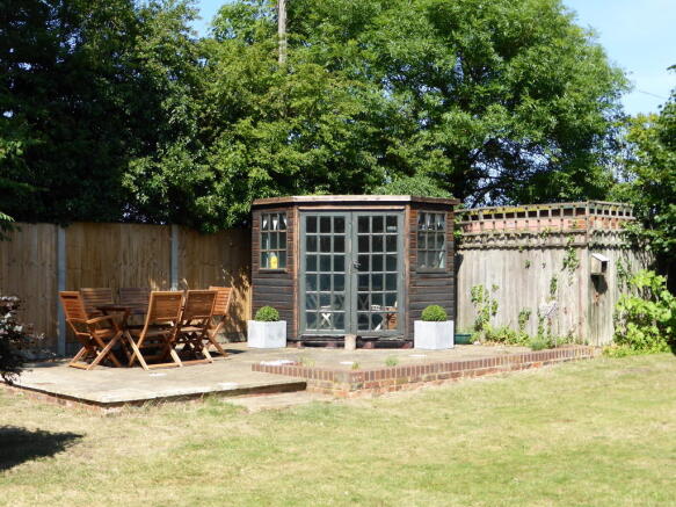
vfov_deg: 31.5
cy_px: 254
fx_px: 898
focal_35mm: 46
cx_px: 338
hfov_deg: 41.2
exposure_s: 1/400
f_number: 4.1
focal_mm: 7.9
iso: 100
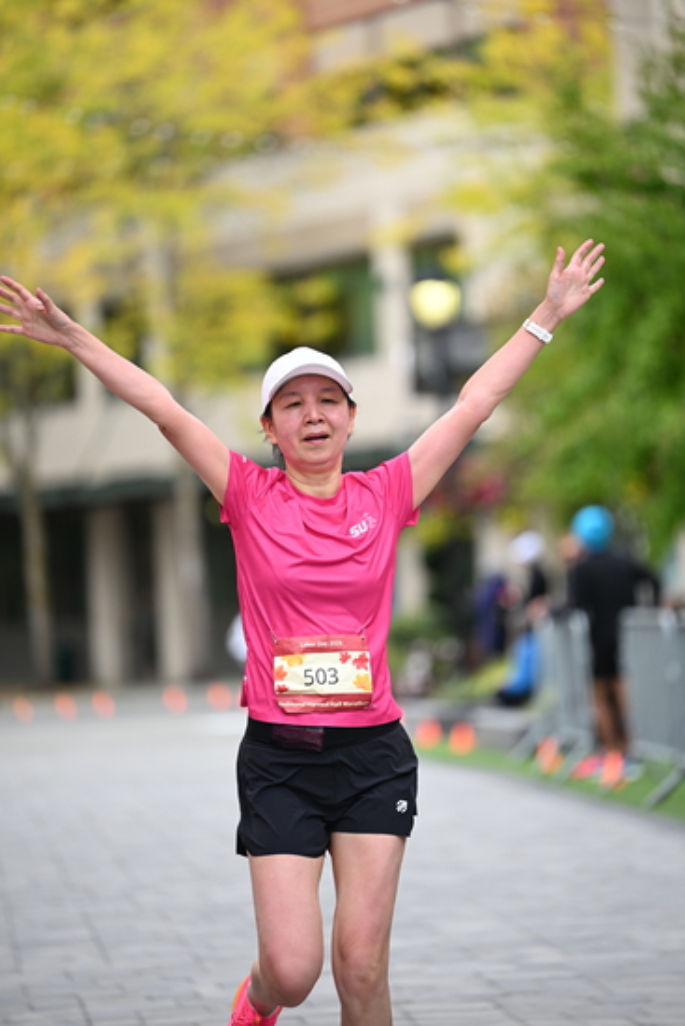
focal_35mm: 180
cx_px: 342
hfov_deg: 7.6
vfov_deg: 11.4
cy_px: 513
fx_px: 5134
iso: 640
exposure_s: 1/2000
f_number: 2.8
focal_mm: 180
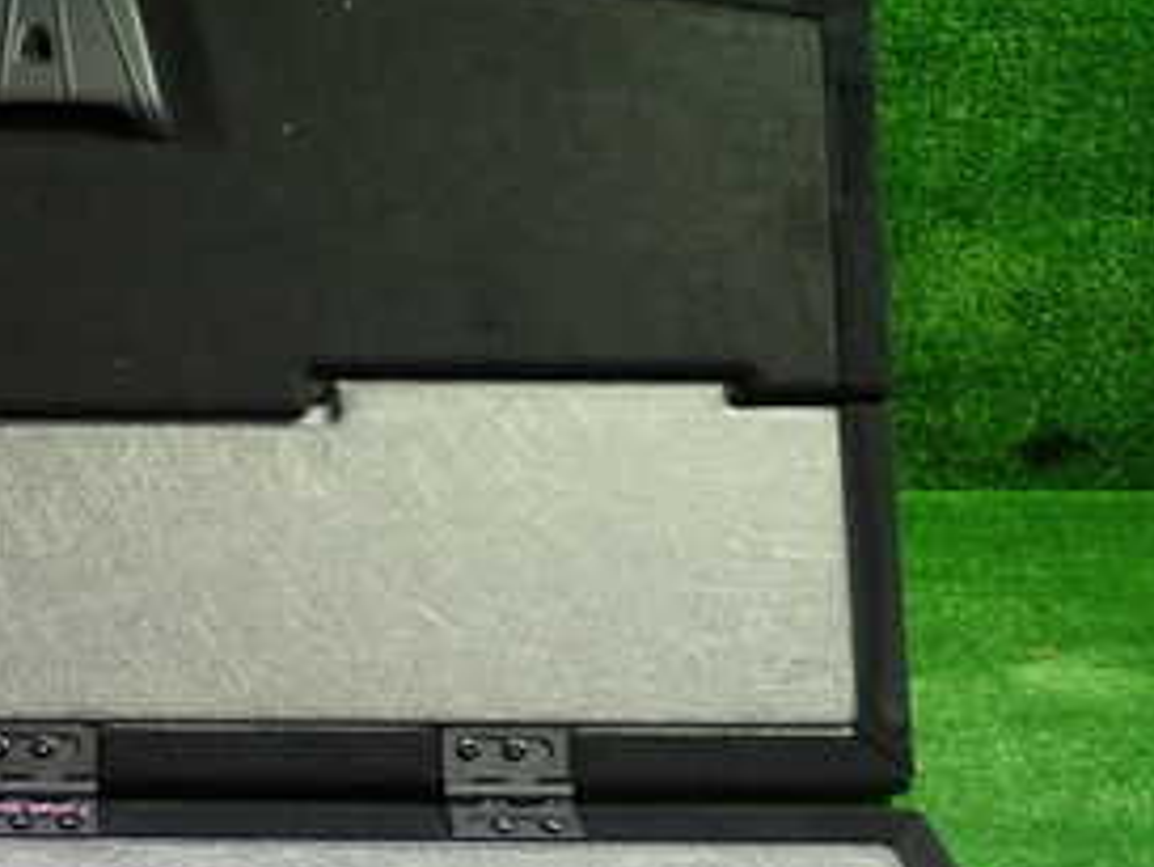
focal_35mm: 55
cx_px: 30
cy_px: 562
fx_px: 1834
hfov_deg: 32.4
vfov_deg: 26.5
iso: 200
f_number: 2
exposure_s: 1/40
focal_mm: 4.5
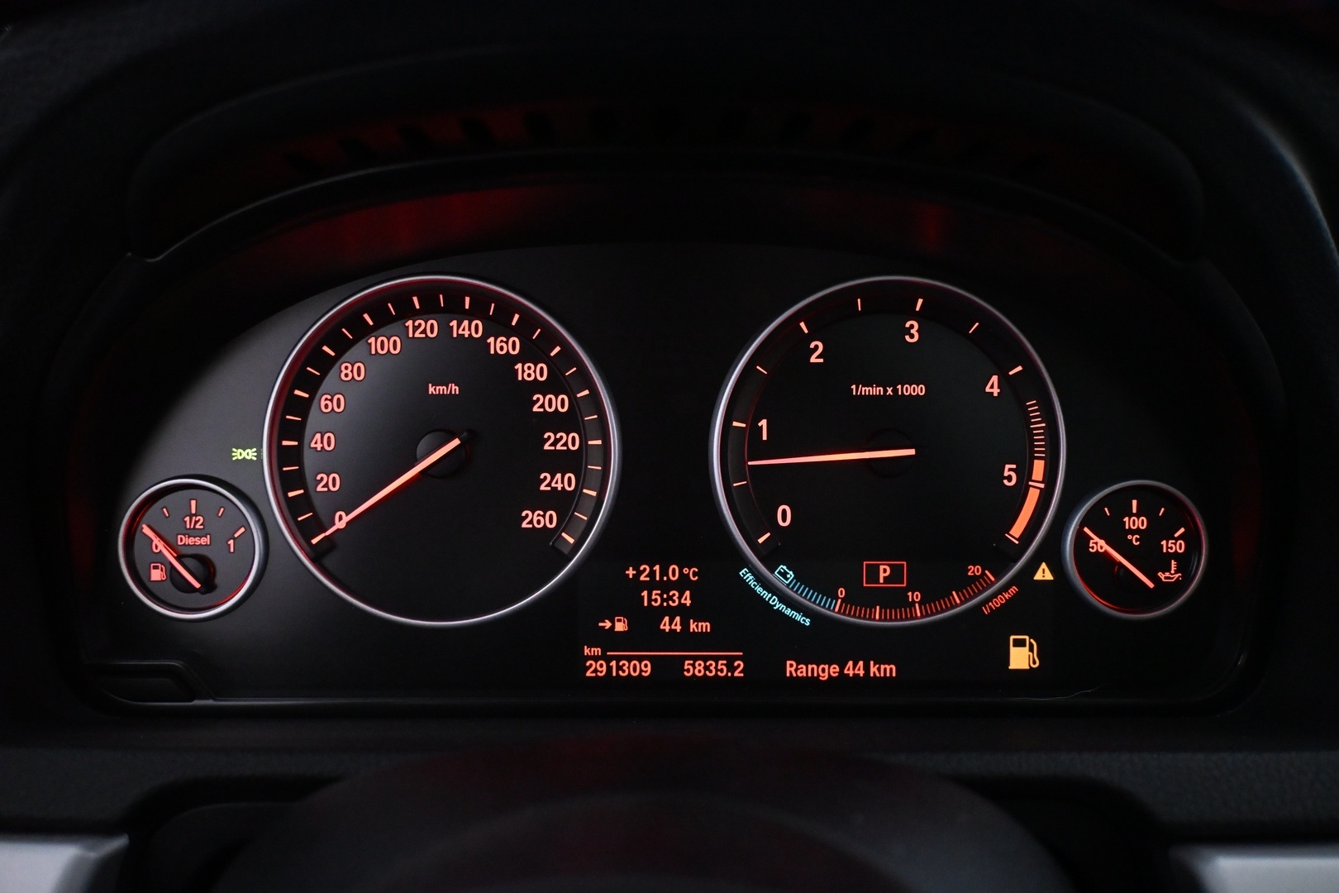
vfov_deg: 43.6
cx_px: 670
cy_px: 446
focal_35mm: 30
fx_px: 1116
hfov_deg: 61.9
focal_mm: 20
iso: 5000
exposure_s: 1/60
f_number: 3.8
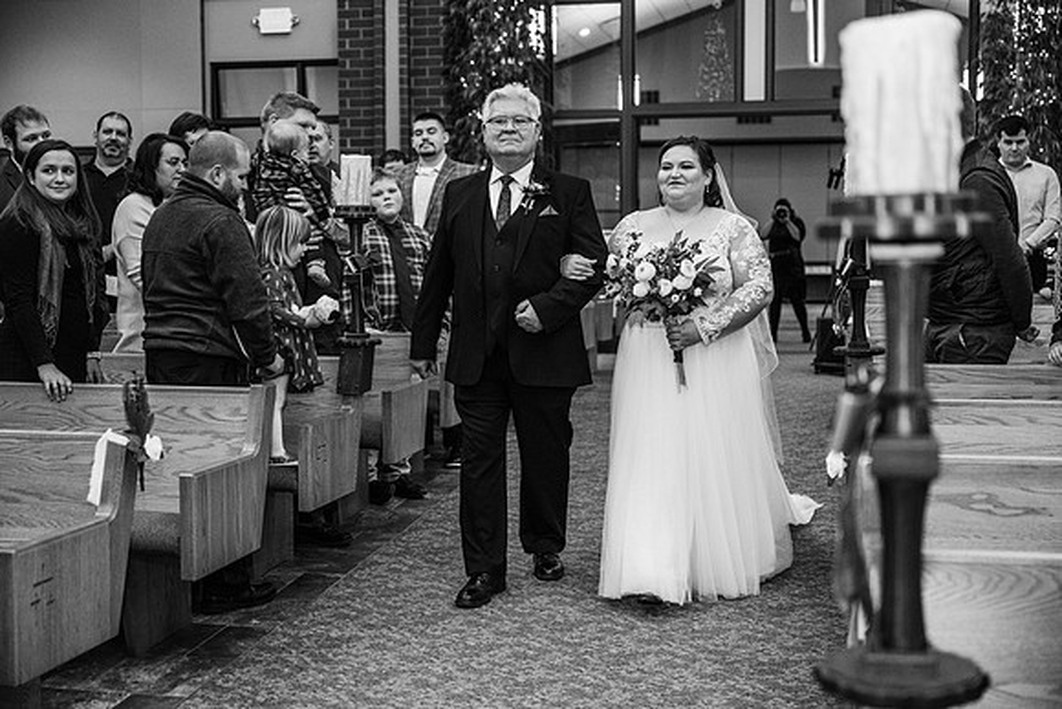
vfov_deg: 28.7
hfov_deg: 41.9
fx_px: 1387
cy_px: 354
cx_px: 531
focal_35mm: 47
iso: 2000
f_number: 2.8
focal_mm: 47
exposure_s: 1/200
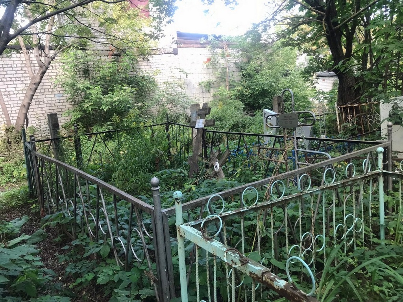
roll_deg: +4.8
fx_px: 326
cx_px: 202
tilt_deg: -10.5
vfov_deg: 49.7
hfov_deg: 63.4
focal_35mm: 28
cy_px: 151
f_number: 1.8
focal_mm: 3.99
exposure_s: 1/100
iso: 40
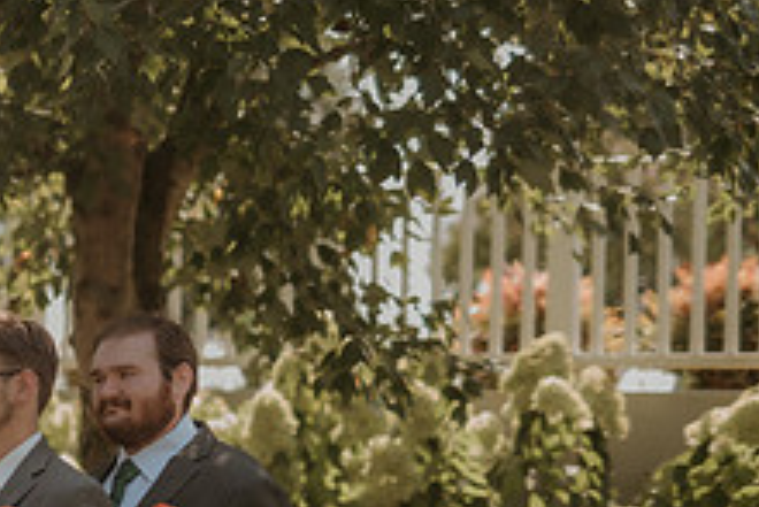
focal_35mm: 136
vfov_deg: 10.0
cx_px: -221
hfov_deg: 14.5
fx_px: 2869
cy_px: 460
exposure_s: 1/6400
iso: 640
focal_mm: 50
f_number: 1.8
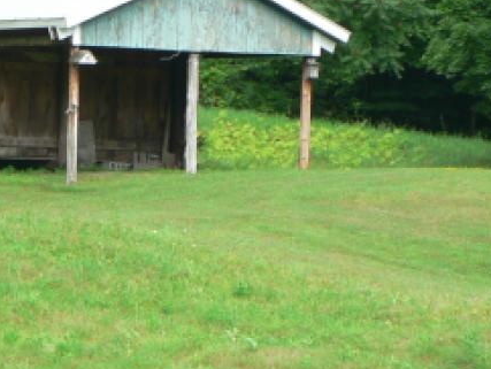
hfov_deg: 4.6
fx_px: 6062
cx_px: -2
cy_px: 7
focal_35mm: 427
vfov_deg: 3.5
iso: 80
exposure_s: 1/125
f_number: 3.3
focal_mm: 29.7
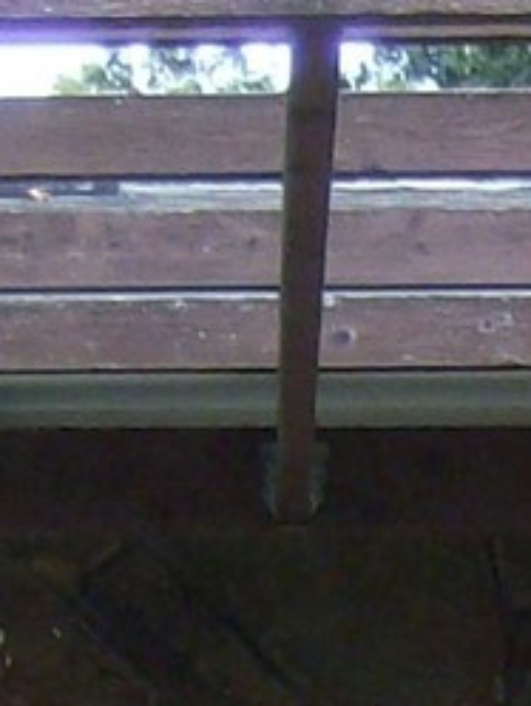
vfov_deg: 6.9
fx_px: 5661
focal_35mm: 277
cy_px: 1435
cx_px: 823
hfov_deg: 5.3
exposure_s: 1/232
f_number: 2.8
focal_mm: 6
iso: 100
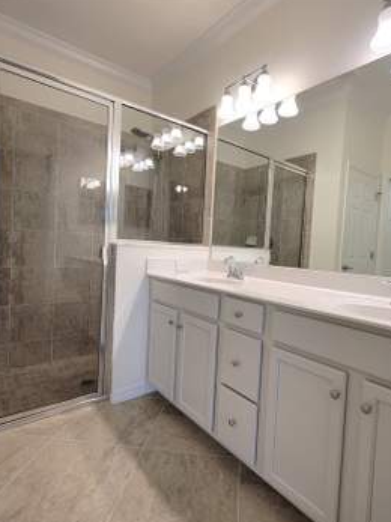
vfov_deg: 87.8
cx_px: 209
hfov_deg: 71.5
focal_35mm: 18
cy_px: 262
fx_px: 271
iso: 100
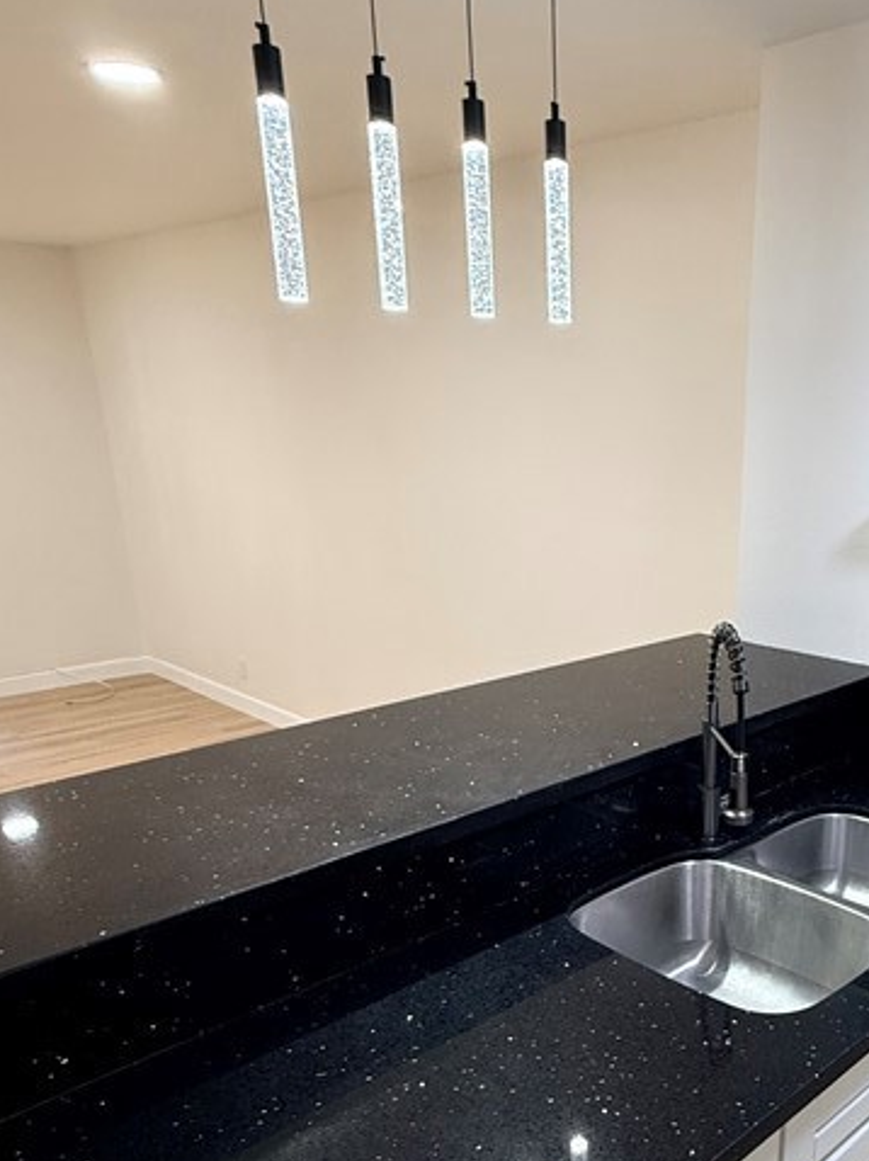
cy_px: 804
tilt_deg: -22.8
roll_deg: -0.5
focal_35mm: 30
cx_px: 677
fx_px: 1005
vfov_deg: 58.2
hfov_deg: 44.8
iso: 200
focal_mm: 2.22
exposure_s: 1/60
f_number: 2.2
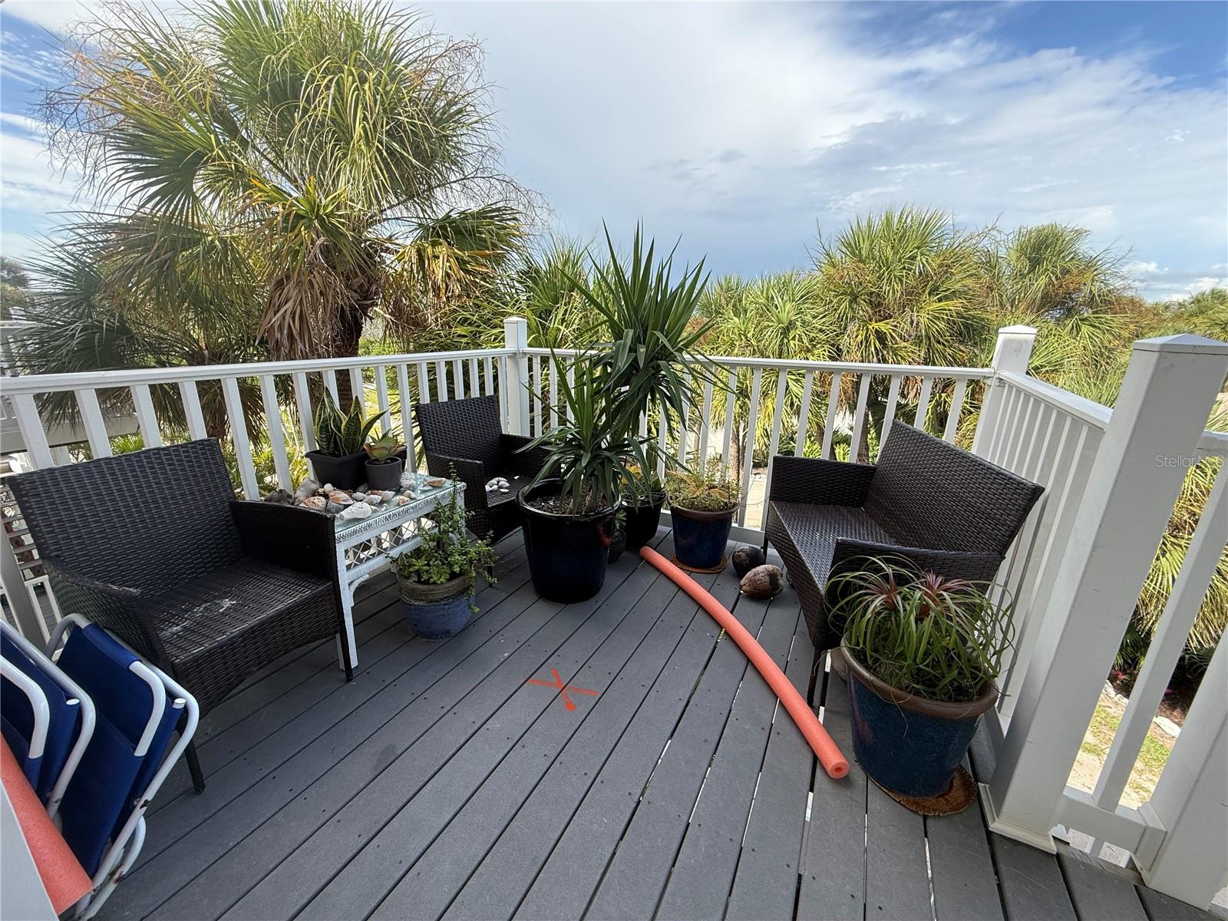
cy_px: 460
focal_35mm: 14
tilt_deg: -14.8
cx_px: 614
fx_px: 497
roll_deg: -1.3
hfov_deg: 102.1
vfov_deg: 85.7
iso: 64
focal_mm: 2.22
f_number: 2.2
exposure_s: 1/498
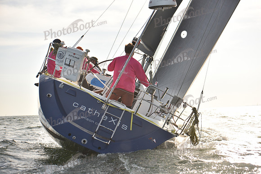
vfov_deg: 19.5
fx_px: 508
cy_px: 87
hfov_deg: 28.8
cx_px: 130
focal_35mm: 70
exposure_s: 1/800
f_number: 4.5
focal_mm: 70
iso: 250
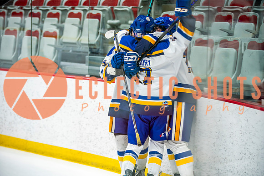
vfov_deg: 11.4
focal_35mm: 120
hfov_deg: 17.1
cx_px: 132
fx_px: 880
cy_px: 88
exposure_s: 1/640
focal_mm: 120
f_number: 2.8
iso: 1000
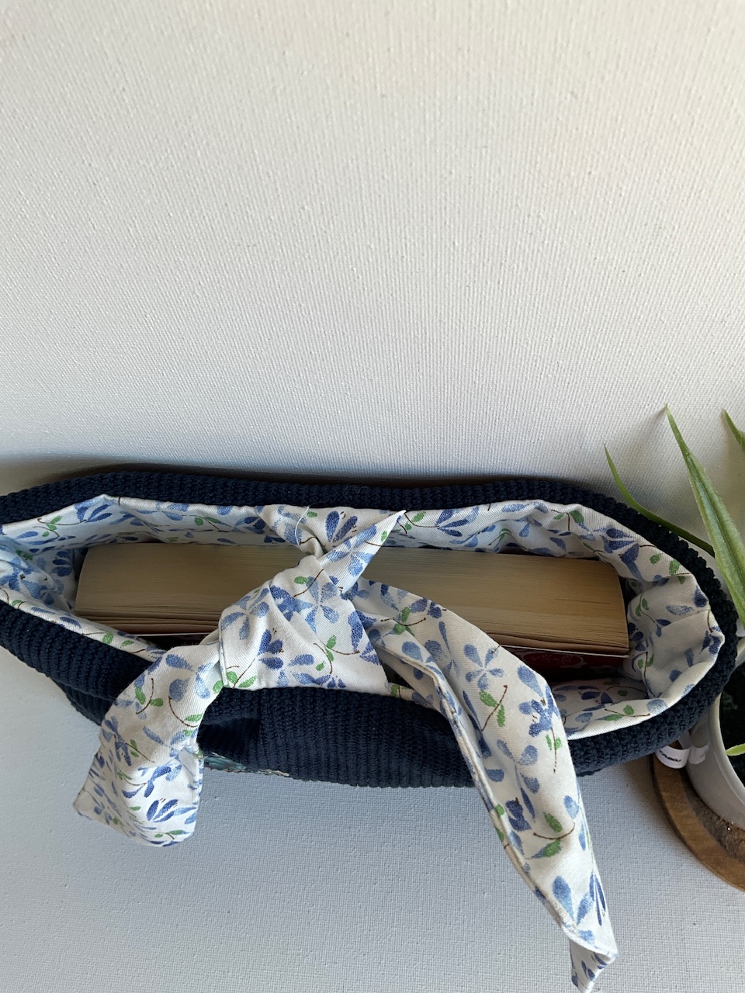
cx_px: 372
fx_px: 832
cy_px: 496
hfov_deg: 48.2
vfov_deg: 61.7
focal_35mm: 29
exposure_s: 1/122
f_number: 1.8
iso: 32
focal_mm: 3
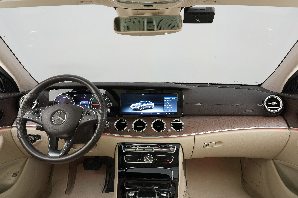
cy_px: 99
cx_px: 149
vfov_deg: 53.1
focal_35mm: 24
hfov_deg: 73.7
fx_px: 199
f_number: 7.1
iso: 1000
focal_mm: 16
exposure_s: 1/30
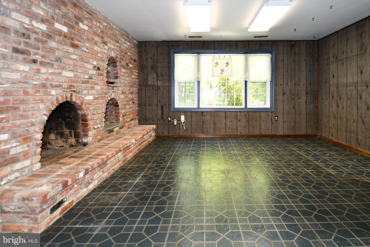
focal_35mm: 18
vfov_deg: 67.4
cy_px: 124
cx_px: 185
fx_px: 185
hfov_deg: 90.0
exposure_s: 1/60
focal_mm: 12
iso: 400
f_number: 4
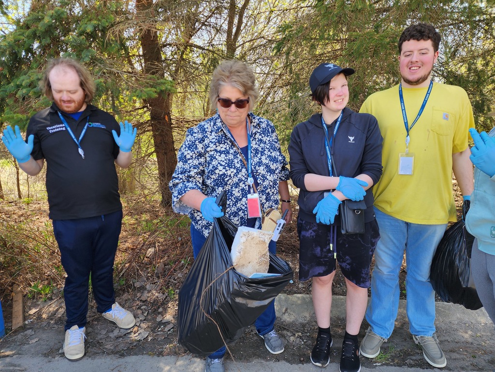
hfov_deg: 73.9
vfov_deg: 58.9
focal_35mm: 23
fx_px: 329
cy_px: 186
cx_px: 248
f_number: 1.8
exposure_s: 1/180
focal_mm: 6.4
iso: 20
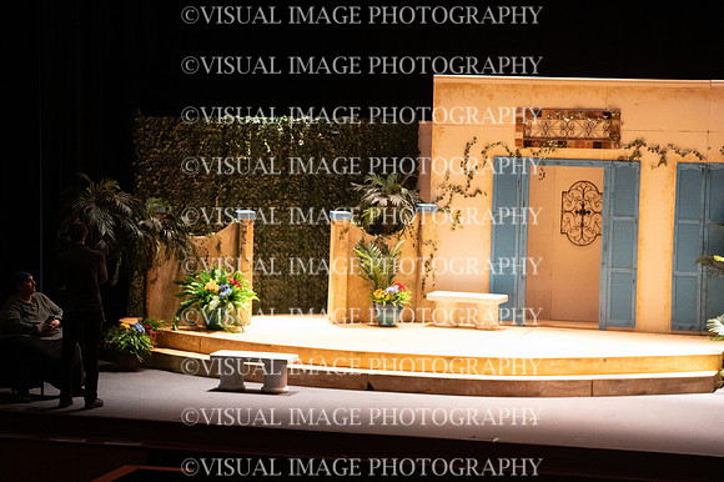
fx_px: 3316
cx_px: 362
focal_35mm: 165
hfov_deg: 12.5
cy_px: 241
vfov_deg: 8.3
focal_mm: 165
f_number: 6.3
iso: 10000
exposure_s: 1/160
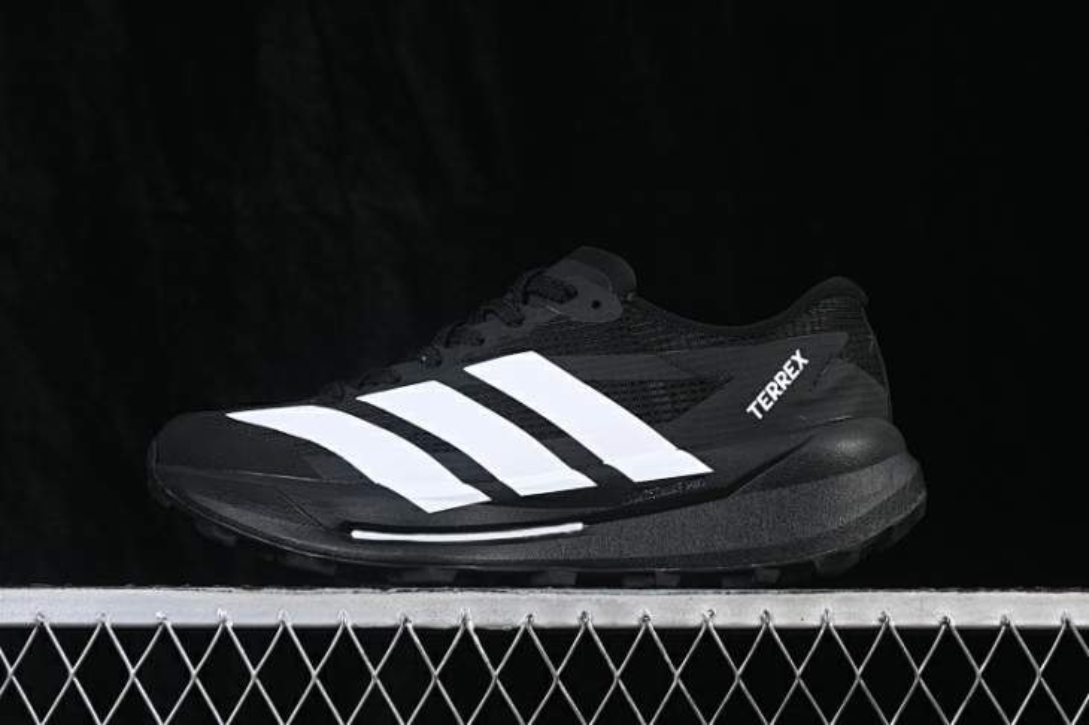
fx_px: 2268
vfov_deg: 18.2
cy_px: 362
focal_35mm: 75
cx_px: 544
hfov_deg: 27.0
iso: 160
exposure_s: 1/60
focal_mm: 50
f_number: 6.3
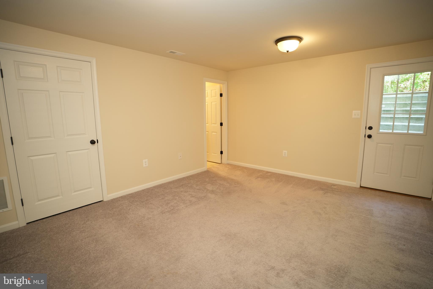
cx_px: 216
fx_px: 202
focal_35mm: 17
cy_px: 144
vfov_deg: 71.1
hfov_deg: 94.0
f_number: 2.8
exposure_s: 1/60
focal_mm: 16.8
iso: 500
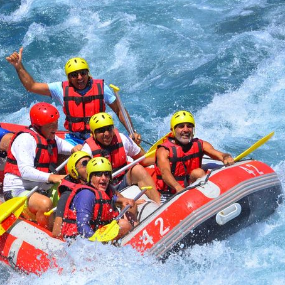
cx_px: 79
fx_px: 3331
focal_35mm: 358
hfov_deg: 4.9
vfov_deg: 4.9
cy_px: 142
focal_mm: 185
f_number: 9
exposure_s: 1/800
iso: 400
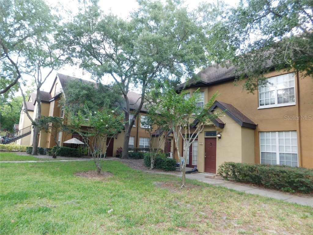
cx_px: 156
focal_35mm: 23
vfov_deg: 58.9
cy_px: 118
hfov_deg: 73.9
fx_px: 208
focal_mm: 4
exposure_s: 1/100
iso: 125
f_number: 3
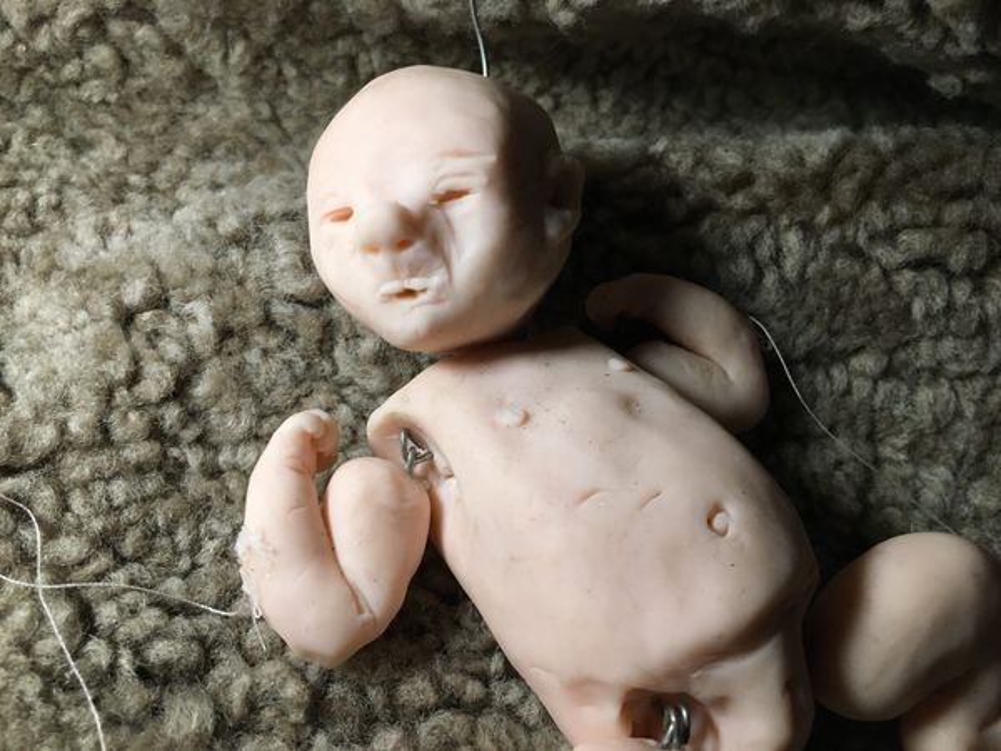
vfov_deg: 48.2
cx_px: 500
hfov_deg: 61.7
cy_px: 376
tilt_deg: -53.8
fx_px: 839
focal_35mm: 29
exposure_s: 1/33
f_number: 2.2
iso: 125
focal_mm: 4.15
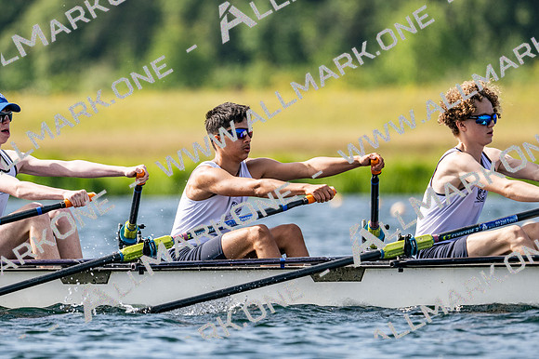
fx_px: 8978
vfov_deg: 2.3
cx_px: 270
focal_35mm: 600
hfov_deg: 3.4
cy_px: 180
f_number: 4.5
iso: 280
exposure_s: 1/2500
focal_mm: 400
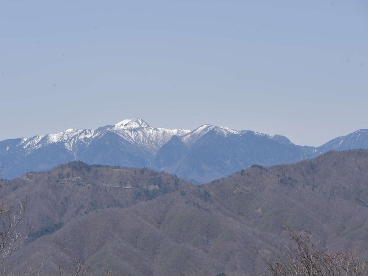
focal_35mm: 114
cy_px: 138
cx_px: 169
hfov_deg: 17.3
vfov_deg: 13.0
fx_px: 1212
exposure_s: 1/500
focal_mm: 70
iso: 100
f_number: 5.6
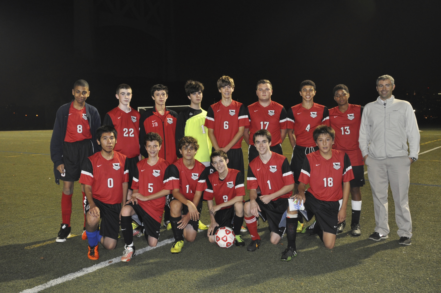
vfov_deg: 36.8
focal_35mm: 36
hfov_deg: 53.2
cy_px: 146
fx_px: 440
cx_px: 220
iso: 800
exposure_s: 1/60
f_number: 3.8
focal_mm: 24
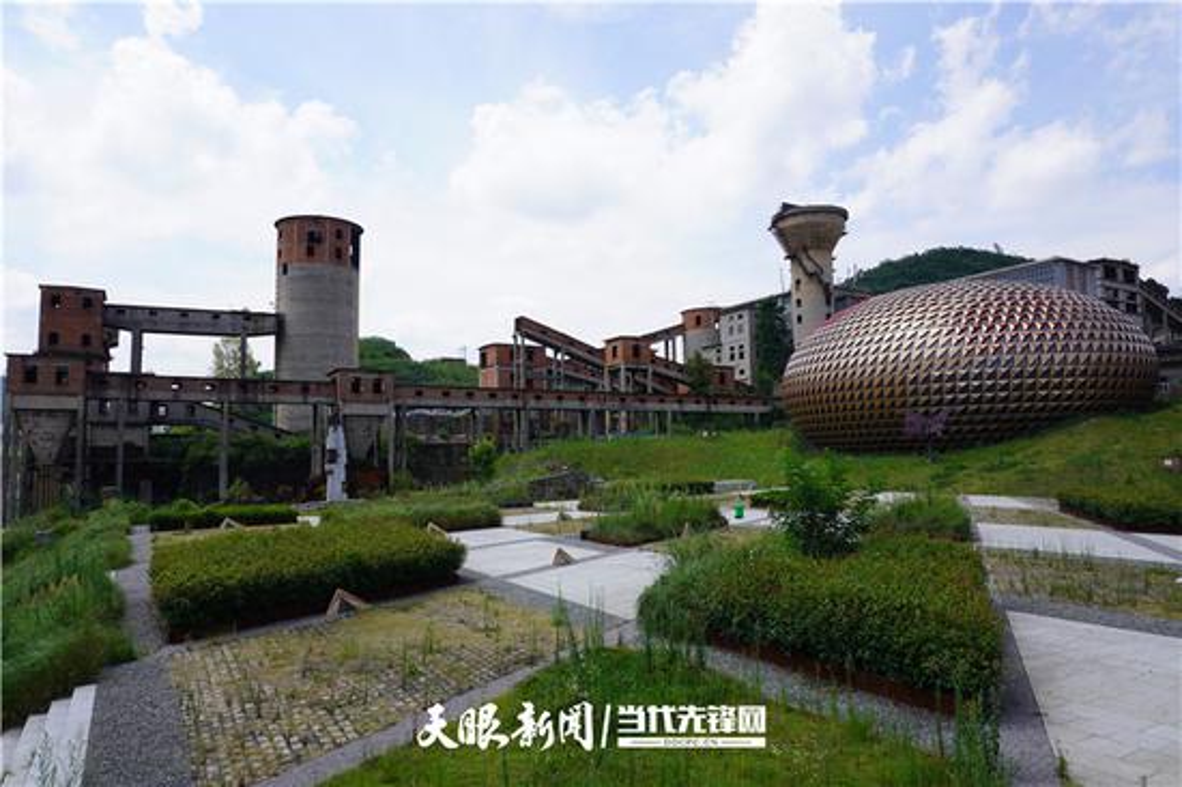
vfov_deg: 53.1
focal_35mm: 24
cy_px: 394
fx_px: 787
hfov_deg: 73.8
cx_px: 591
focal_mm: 16
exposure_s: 1/160
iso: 100
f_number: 10
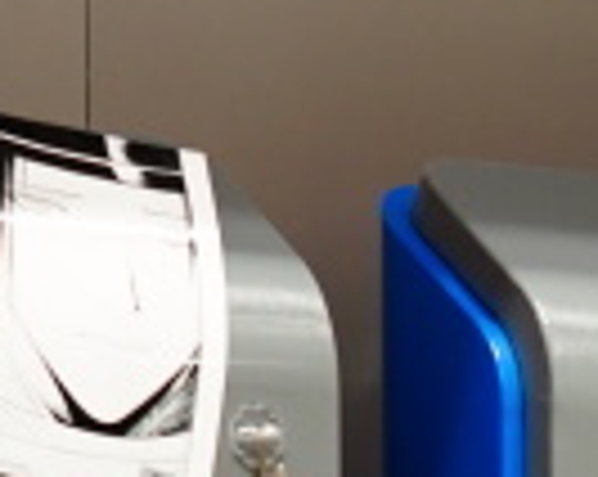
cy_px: 1109
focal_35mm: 290
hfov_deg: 6.5
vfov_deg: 5.2
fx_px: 5125
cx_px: 1057
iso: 800
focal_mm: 40
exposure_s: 1/250
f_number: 3.5
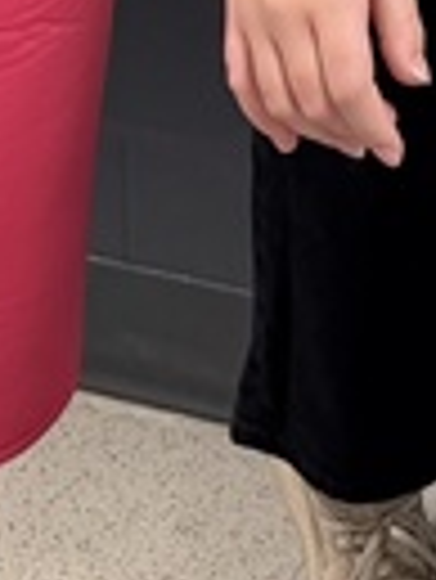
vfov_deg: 8.8
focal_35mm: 191
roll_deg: +0.4
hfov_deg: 7.8
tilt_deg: -9.0
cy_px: -1070
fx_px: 3202
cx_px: 229
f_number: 1.78
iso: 200
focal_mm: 6.76
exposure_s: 1/94
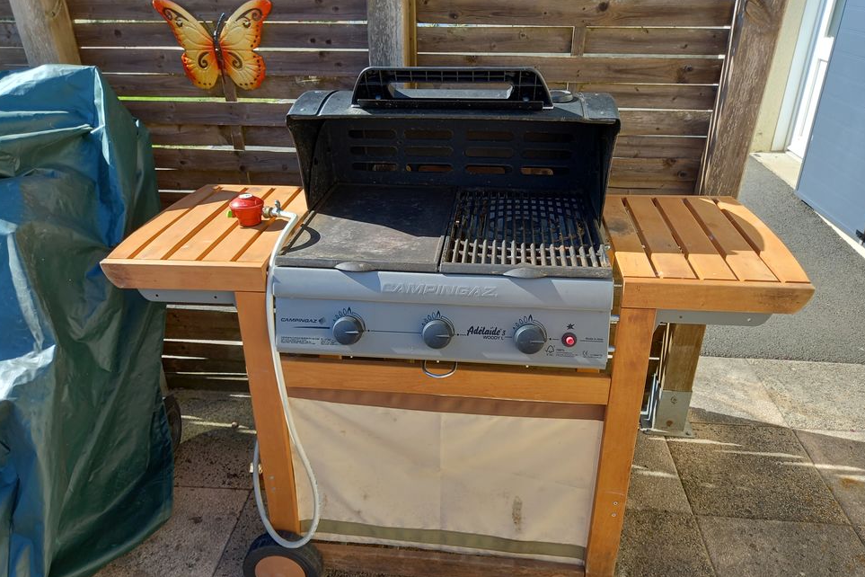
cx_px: 422
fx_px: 649
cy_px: 306
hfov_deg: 67.4
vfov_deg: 47.9
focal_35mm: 27
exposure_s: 1/187
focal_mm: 4.6
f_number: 2
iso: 25
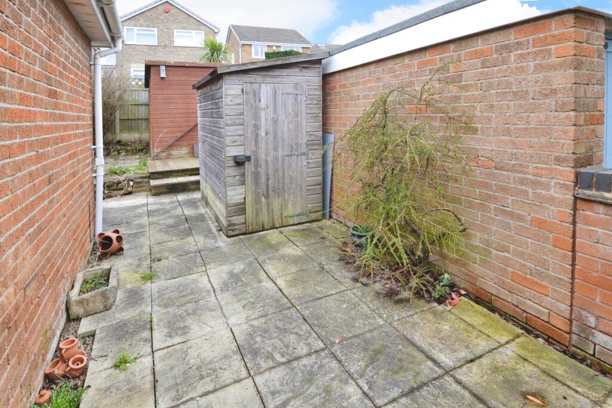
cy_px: 204
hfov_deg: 95.0
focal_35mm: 16
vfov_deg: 72.1
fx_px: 281
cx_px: 306
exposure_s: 1/60
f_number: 8
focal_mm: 11
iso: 400
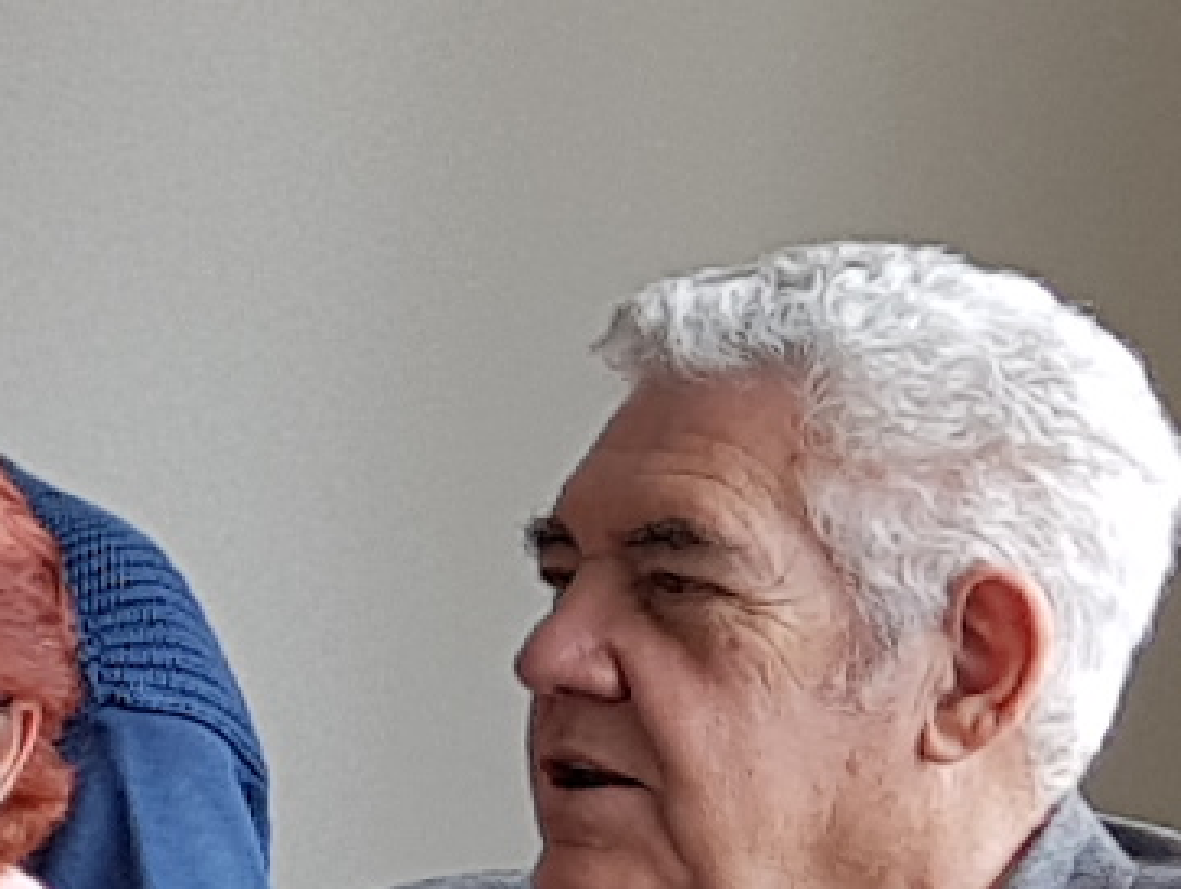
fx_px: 7035
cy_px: 1189
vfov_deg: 7.1
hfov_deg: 8.3
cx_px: -2151
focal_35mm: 206
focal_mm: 4.2
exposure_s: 1/152
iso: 40
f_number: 1.7
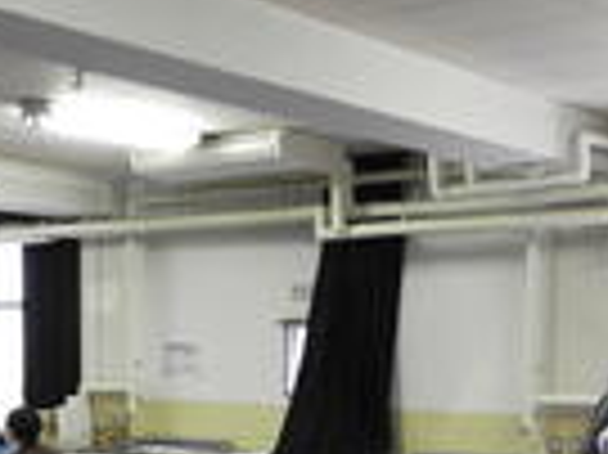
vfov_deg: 19.8
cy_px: 494
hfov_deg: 27.4
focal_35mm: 71
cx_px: 293
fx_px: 1246
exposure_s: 1/30
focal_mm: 4.3
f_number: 3.3
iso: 320
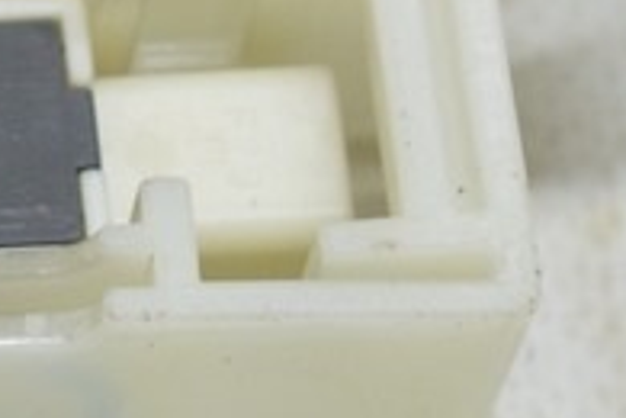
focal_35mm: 393
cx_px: -668
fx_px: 6833
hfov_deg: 5.1
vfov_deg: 3.5
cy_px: -281
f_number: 5.6
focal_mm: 50
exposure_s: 1/20
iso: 400
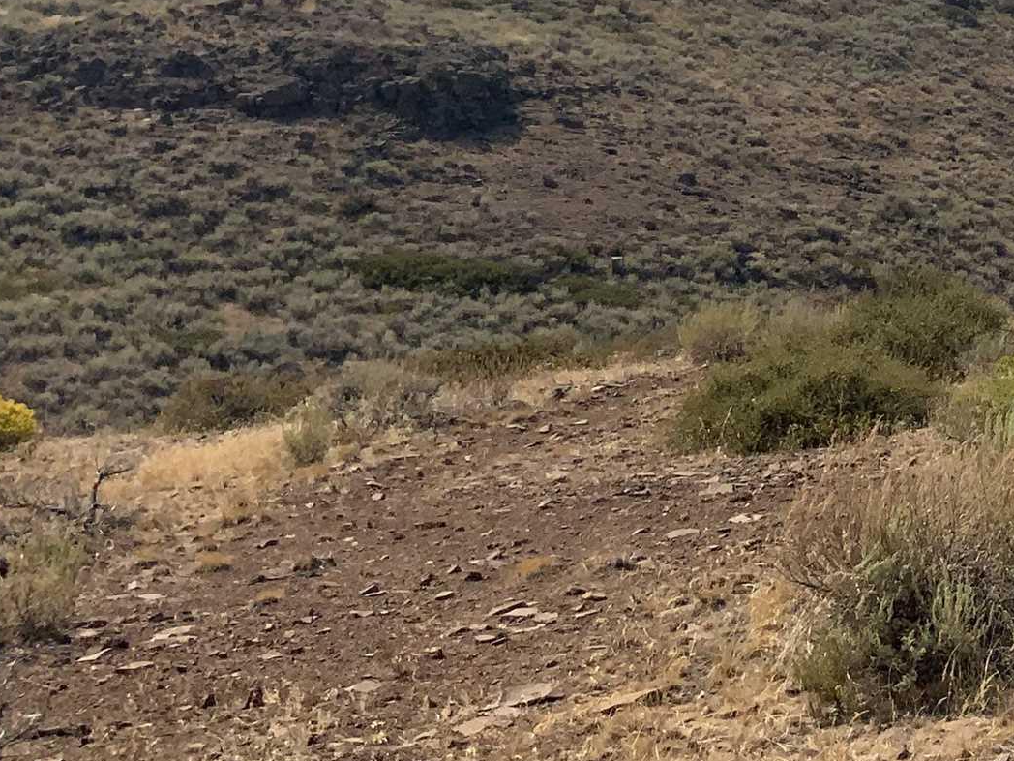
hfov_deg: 20.6
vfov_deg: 17.1
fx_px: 2490
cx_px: 1395
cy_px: 86
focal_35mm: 85
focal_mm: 3
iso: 20
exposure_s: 1/4065
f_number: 1.8
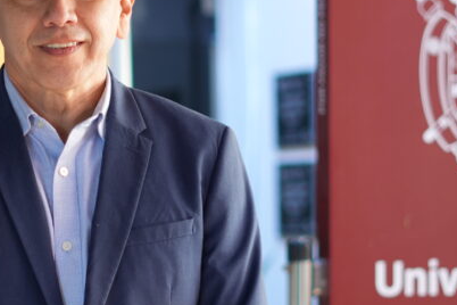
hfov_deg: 10.7
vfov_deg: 7.2
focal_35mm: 191
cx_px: 118
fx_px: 2424
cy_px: 171
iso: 250
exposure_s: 1/250
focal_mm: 50
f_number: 1.8
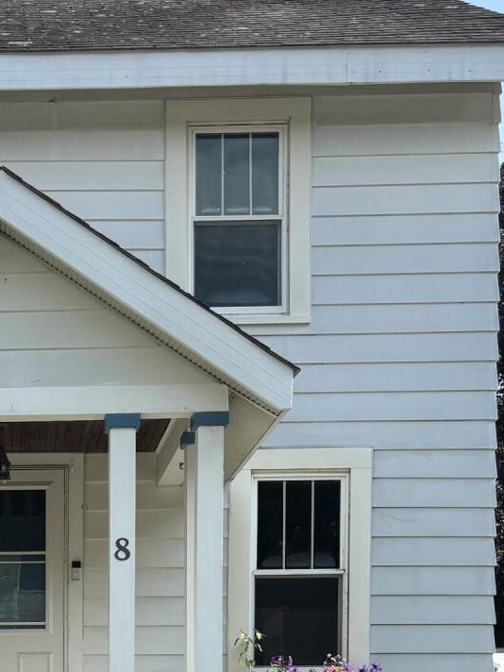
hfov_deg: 19.5
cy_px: 764
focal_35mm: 73
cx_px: -23
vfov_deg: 24.6
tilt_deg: -2.7
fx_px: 1417
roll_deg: -1.1
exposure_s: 1/2242
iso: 50
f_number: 1.6
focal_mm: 5.96
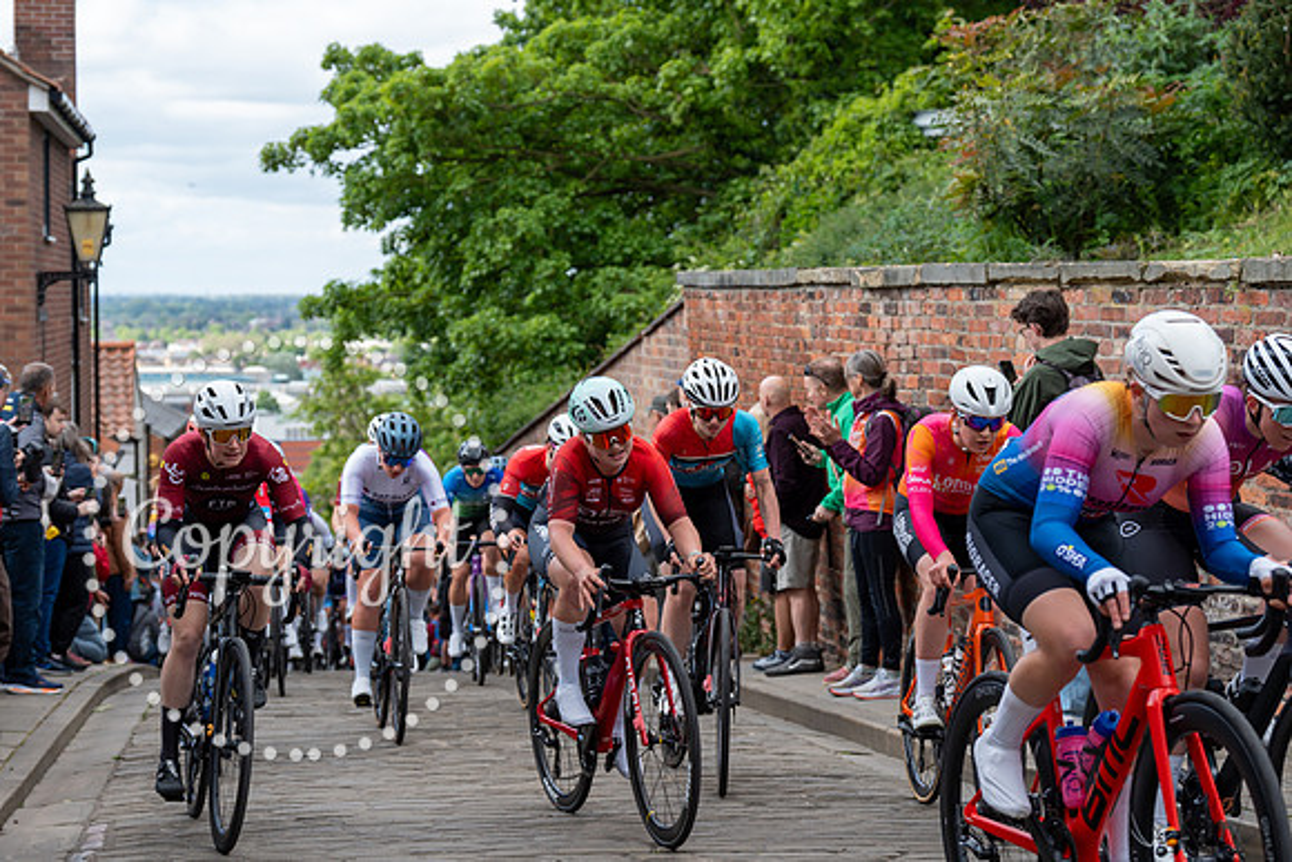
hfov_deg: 28.8
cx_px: 646
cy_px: 431
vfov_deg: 19.5
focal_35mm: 70
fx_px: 2513
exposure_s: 1/1000
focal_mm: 70
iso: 400
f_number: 4
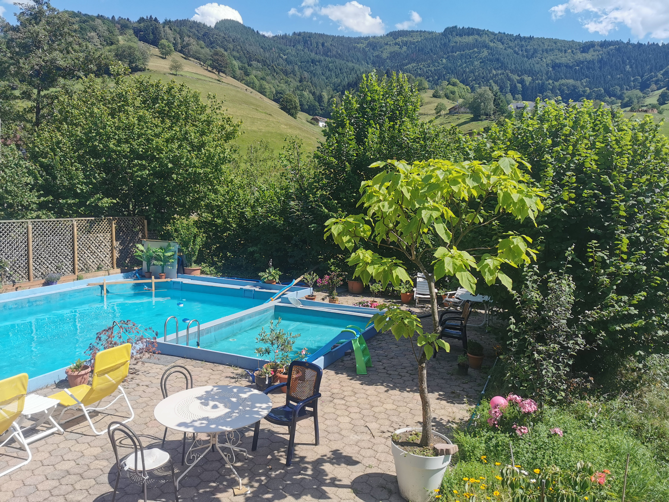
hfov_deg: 65.3
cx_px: 334
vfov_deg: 51.4
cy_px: 251
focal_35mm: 27
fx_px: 522
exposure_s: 1/4065
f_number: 1.6
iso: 50
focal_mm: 5.56
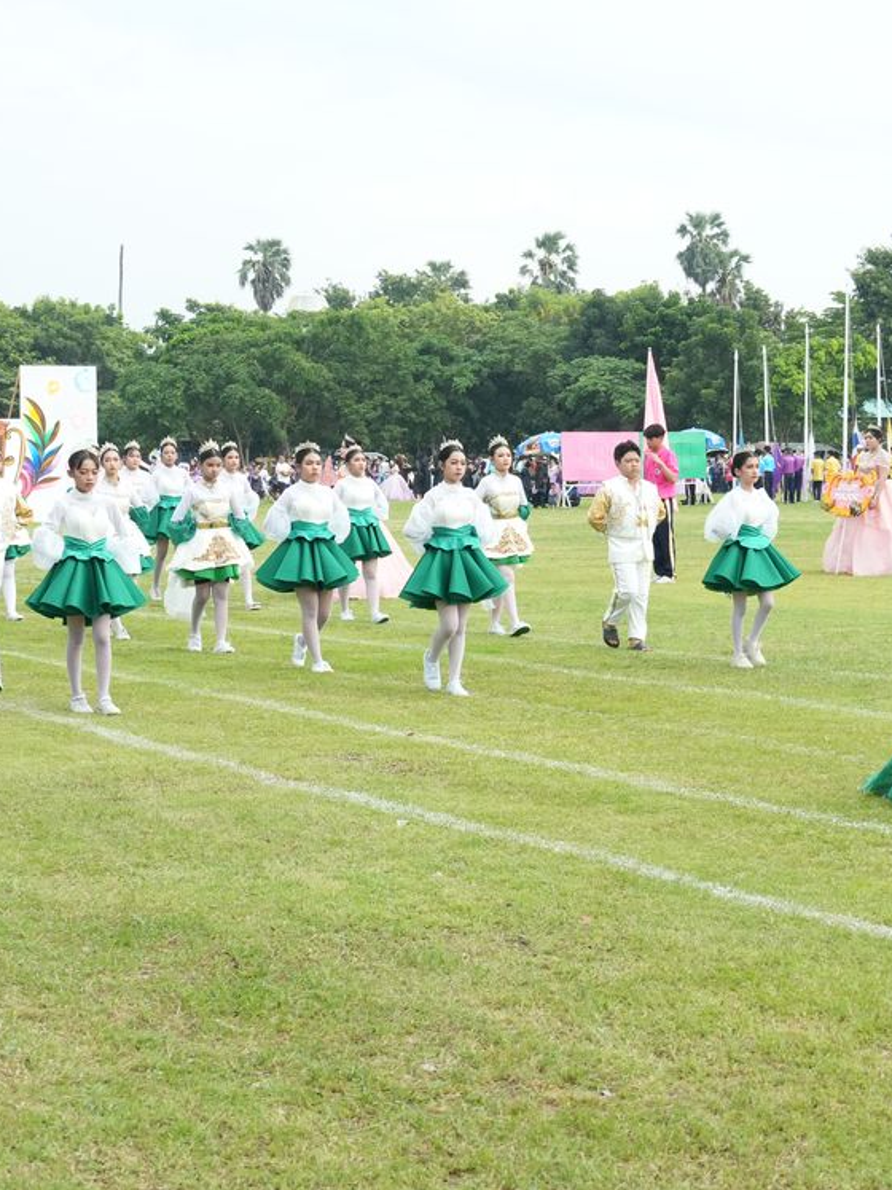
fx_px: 2465
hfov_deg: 20.5
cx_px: 530
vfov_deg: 27.1
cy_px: 594
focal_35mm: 72
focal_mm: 33
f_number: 5.6
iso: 1250
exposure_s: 1/1600
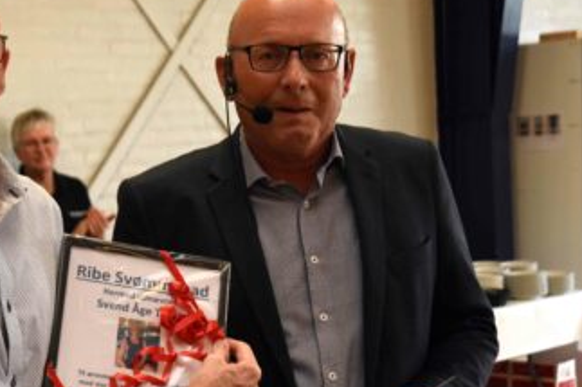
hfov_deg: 21.7
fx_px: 1503
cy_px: 218
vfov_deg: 14.7
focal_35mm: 93
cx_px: 153
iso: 3200
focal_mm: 50
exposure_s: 1/80
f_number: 5.6
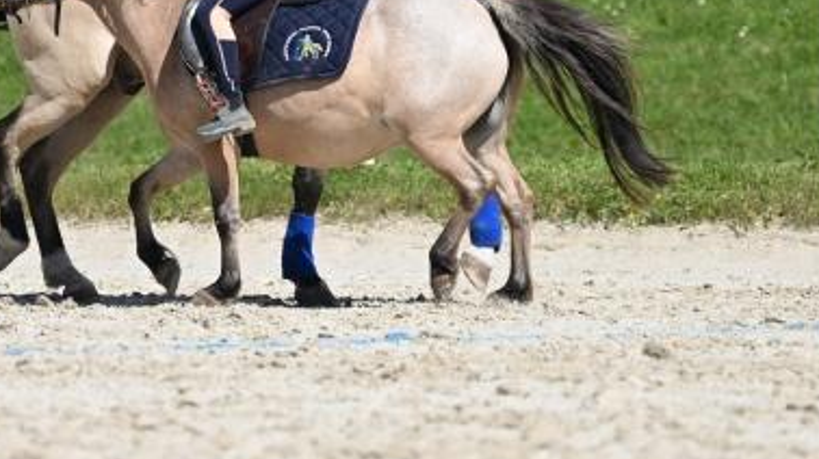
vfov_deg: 1.4
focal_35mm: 887
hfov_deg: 2.4
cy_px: -4
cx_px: 284
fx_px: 19249
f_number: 5.6
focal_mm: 400
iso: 250
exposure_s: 1/1250
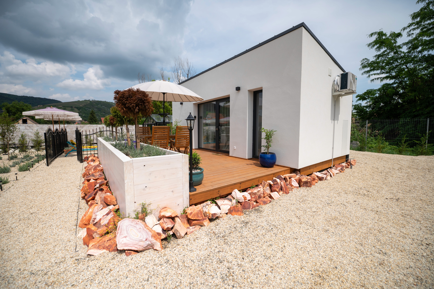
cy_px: 144
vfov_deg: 81.1
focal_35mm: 14
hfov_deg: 104.3
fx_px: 169
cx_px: 217
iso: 250
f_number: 3.5
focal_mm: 14
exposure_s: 1/5000
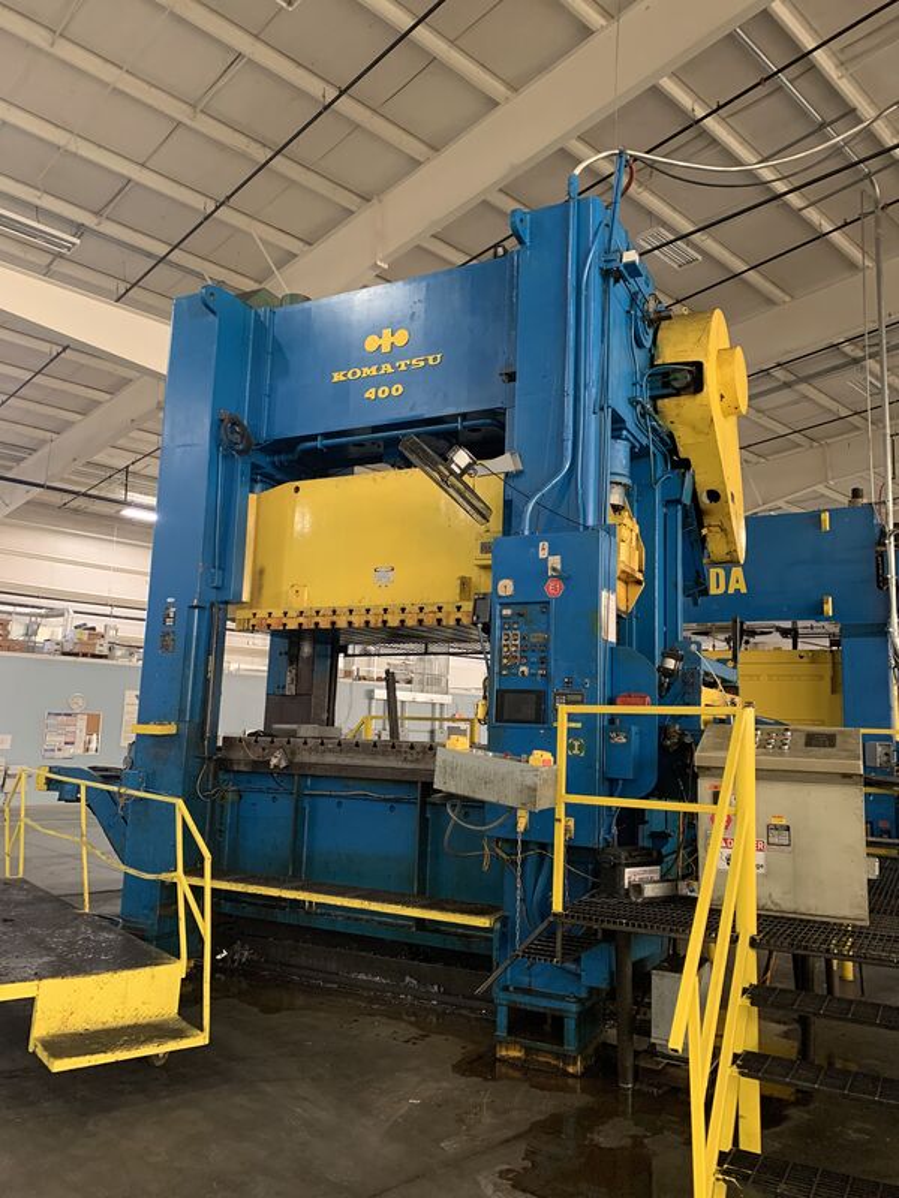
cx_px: 450
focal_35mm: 26
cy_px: 599
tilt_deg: +9.5
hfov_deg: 53.1
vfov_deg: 67.3
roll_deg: -2.1
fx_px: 900
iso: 400
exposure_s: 1/50
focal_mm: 4.25
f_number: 1.8
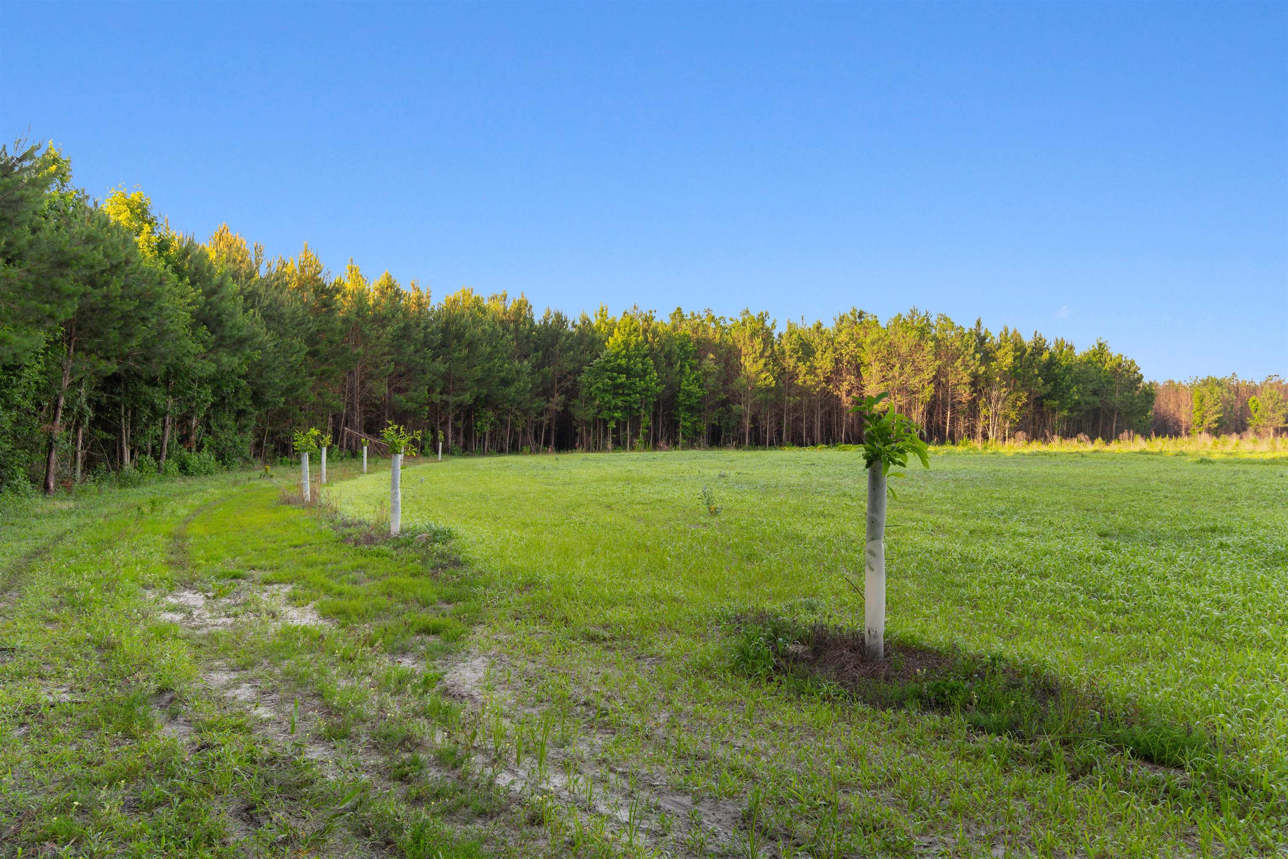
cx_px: 644
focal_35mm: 30
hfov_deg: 61.9
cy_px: 430
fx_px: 1073
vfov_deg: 43.6
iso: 100
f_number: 5.6
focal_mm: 20
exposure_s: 1/60
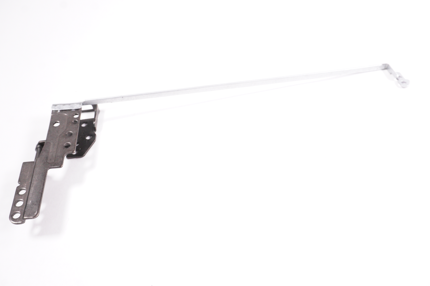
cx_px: 215
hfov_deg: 51.3
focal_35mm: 38
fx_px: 448
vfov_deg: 35.4
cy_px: 143
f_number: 9
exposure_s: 1/250
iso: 2500
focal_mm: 25
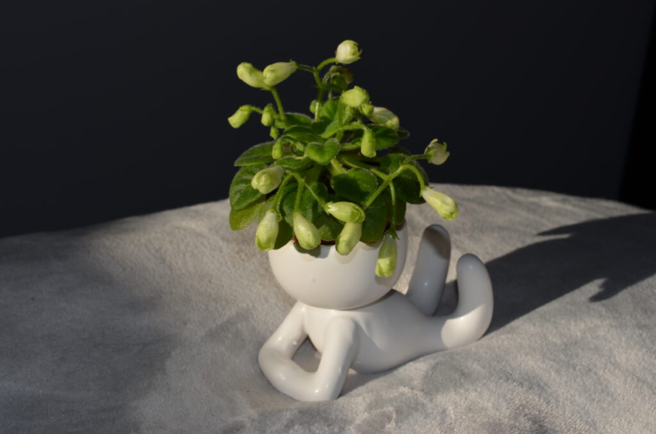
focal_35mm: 60
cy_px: 217
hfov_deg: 33.5
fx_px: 1091
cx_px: 328
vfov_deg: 22.5
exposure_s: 1/200
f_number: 11
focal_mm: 40
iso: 100
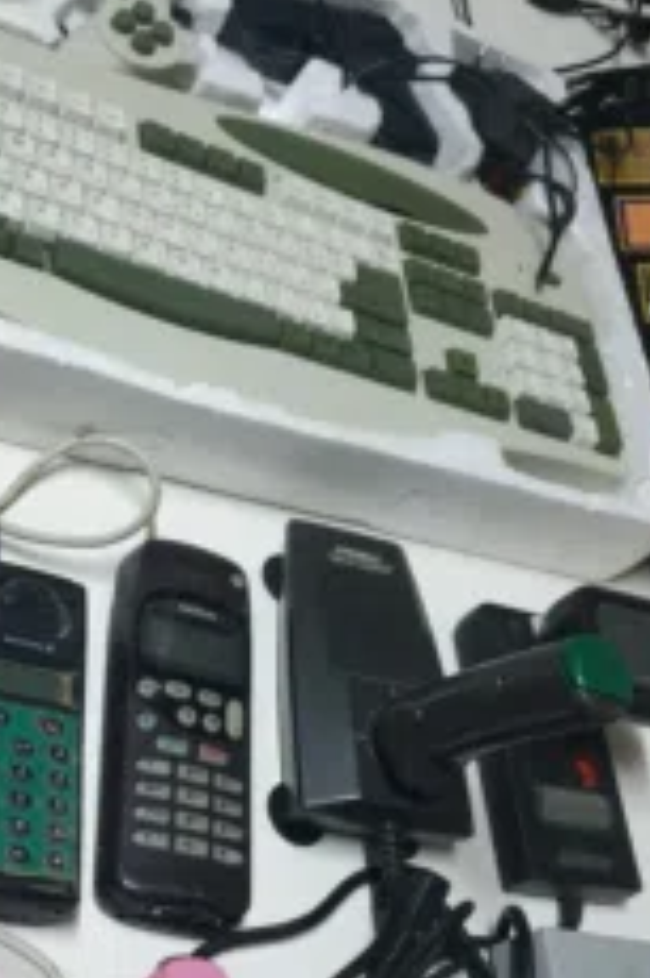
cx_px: 166
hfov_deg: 28.2
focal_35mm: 47
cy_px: 676
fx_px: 1275
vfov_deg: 41.2
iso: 250
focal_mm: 4.3
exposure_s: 1/50
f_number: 1.5
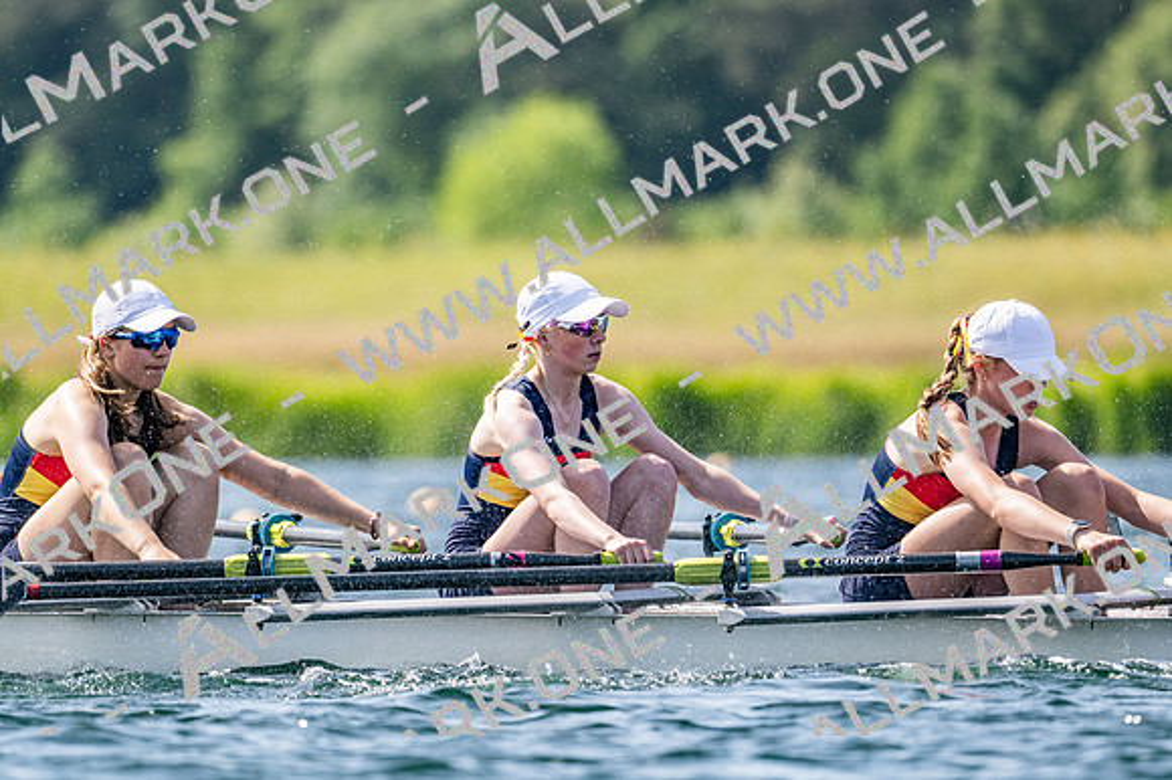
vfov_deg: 2.3
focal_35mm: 600
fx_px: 19521
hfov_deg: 3.4
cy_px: 390
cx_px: 586
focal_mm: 400
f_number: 4.5
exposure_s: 1/2500
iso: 280
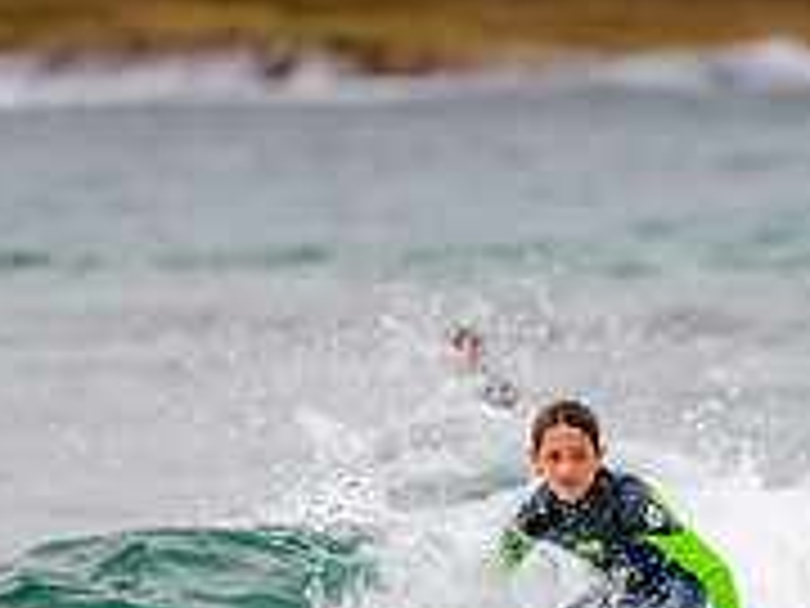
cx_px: 611
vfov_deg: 0.8
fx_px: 44366
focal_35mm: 1896
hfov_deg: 1.0
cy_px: 653
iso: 560
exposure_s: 1/800
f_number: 5.6
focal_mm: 500
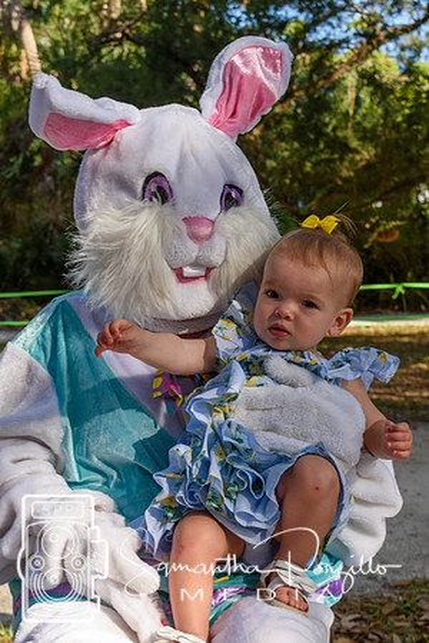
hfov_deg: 16.6
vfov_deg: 24.6
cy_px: 322
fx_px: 1475
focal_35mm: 82
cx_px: 214
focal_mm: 55
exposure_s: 1/250
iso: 200
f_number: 8
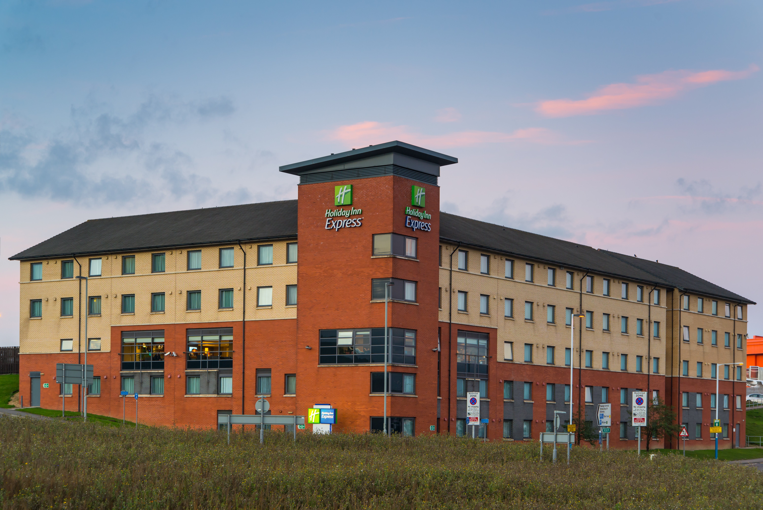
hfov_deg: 30.5
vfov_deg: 20.6
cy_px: 255
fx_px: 1399
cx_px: 382
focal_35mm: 66
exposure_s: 1/25
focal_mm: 66
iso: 800
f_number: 5.6
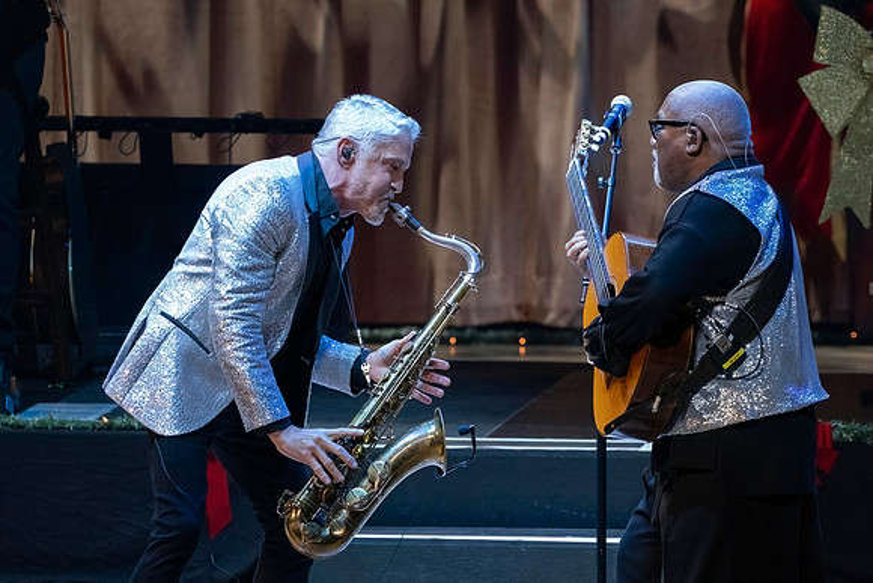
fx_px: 13734
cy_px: 391
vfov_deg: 2.4
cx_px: 504
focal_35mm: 566
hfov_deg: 3.6
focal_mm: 367
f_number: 9
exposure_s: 1/320
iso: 5000
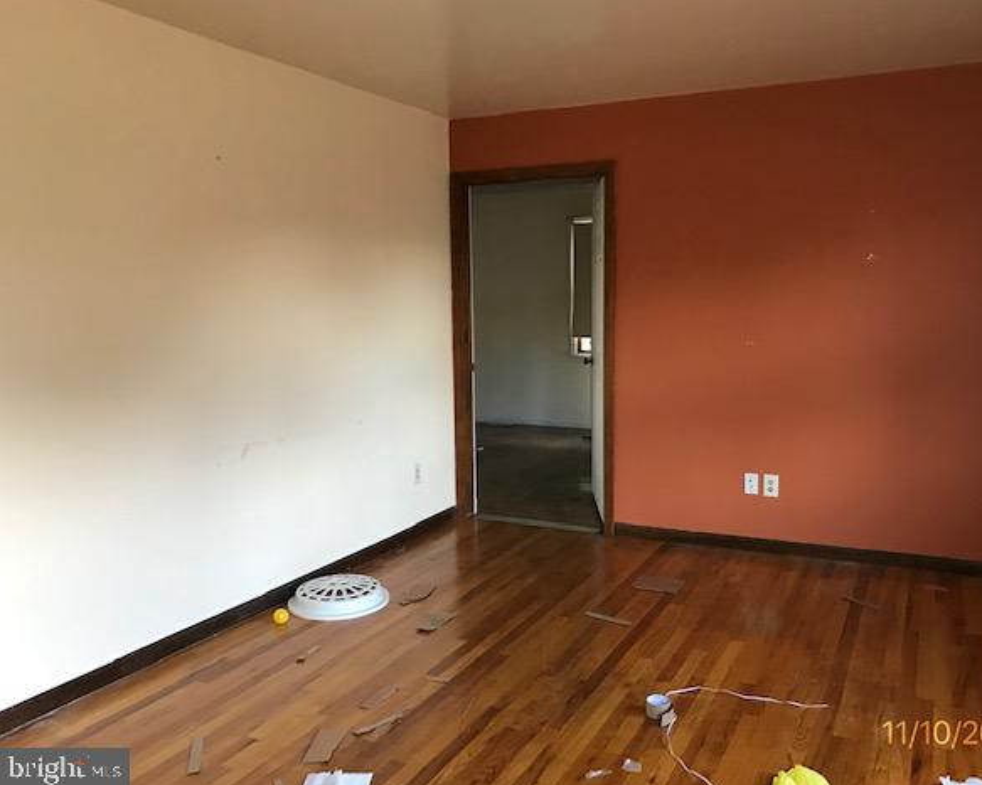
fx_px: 872
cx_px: 537
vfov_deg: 48.5
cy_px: 387
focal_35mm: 30
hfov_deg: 58.7
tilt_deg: -3.2
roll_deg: +0.9
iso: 50
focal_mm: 3.99
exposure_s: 1/15
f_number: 1.8
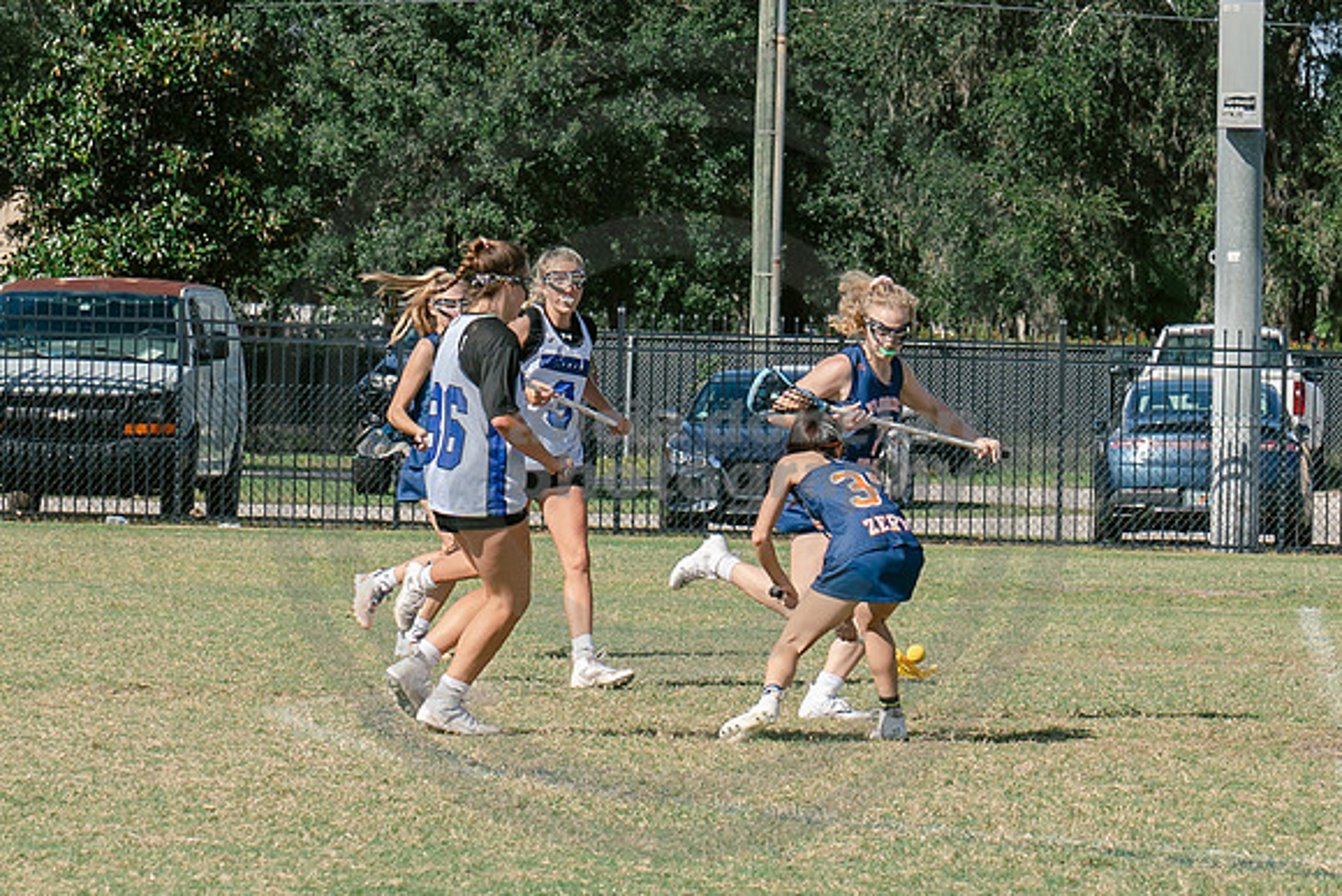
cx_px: 814
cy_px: 506
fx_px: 8397
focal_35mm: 225
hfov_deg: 9.1
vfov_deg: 6.1
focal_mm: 70
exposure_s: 1/1000
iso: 250
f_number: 5.6
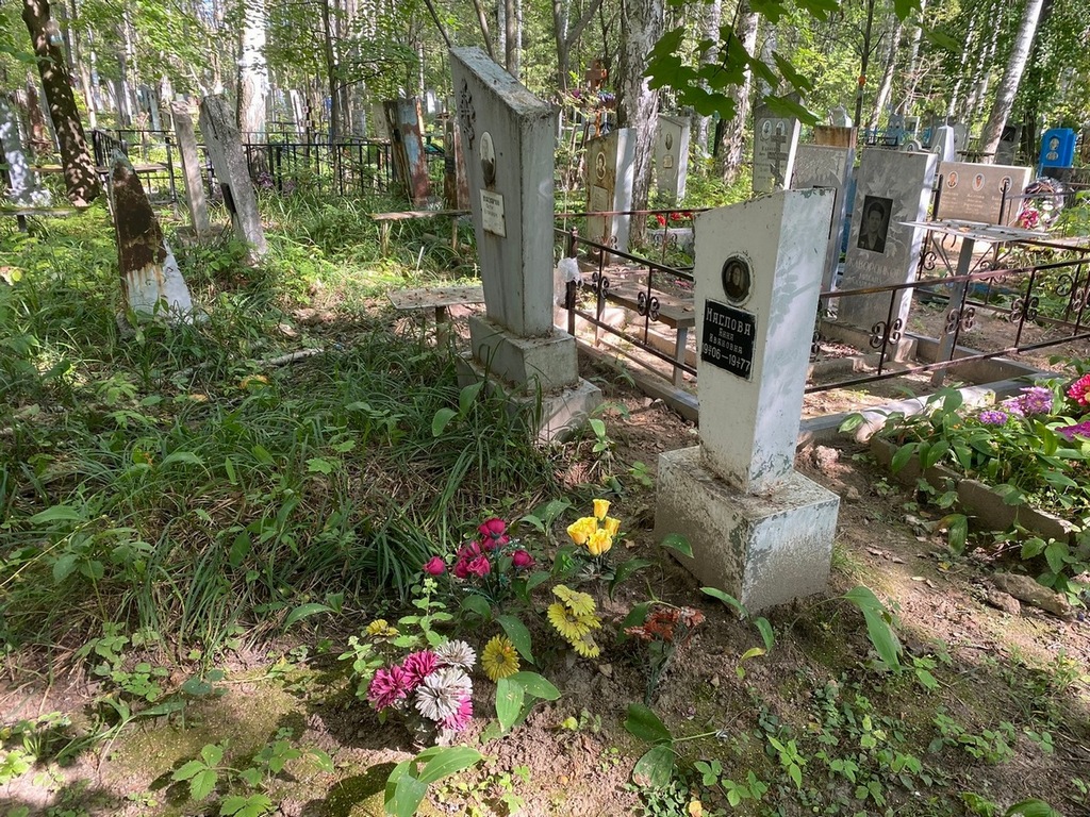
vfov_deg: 53.1
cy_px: 408
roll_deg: -1.8
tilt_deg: -21.5
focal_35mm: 26
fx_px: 819
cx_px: 545
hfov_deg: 67.3
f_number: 1.8
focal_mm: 4.25
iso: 80
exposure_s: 1/121
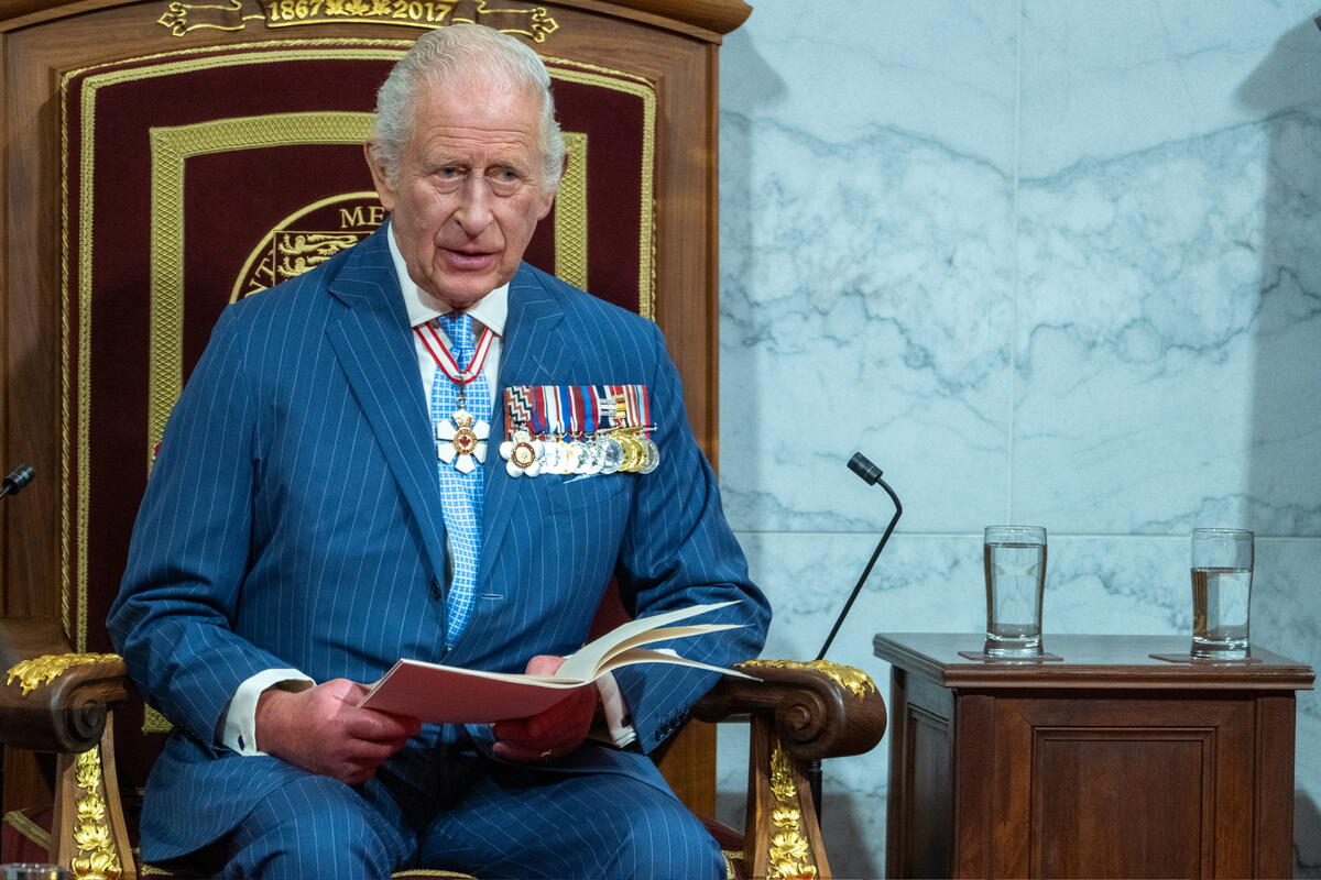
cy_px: 440
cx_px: 660
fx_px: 20547
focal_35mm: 560
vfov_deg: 2.5
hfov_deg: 3.7
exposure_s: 1/125
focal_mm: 560
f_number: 6.3
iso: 3600
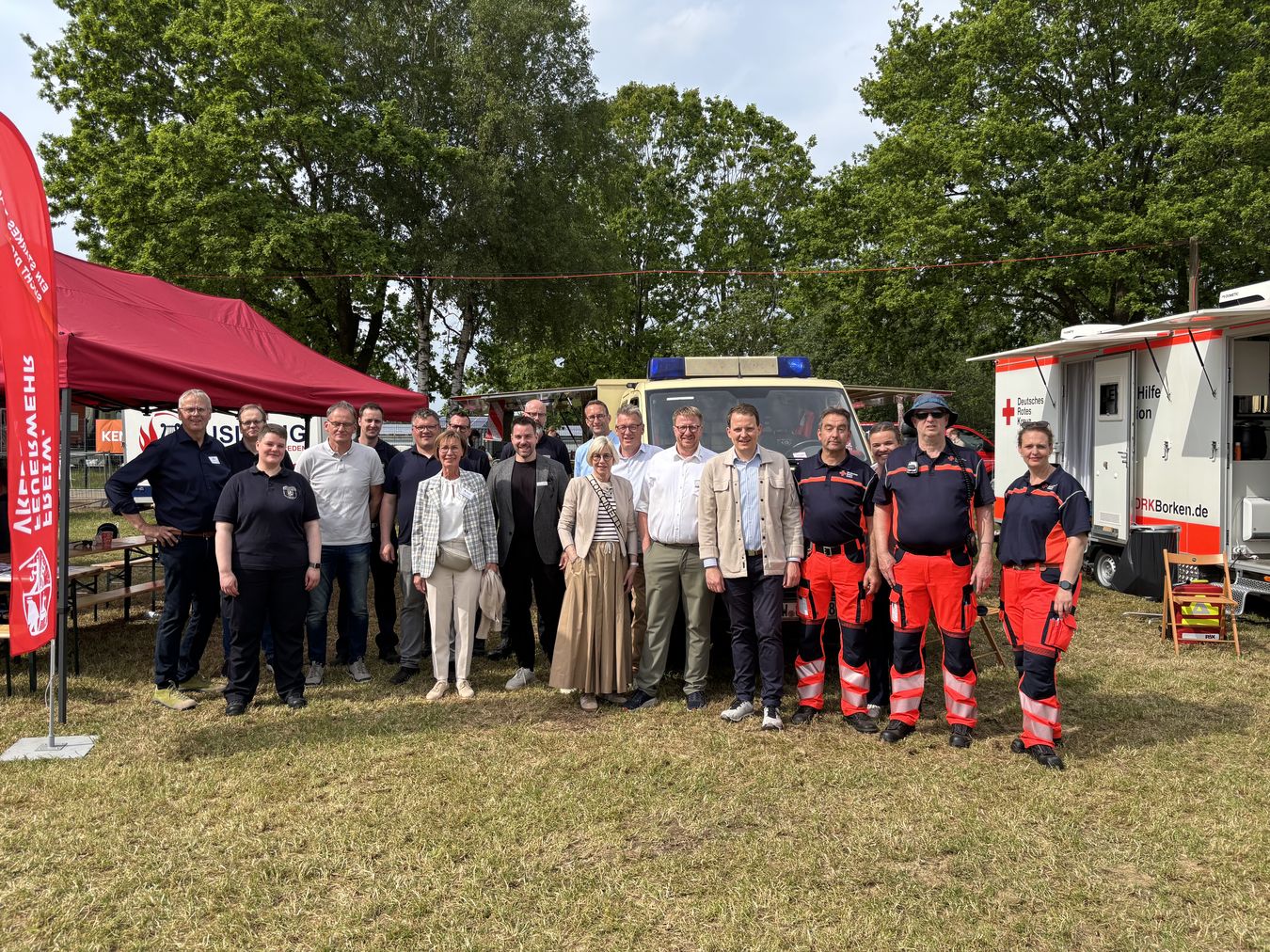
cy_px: 476
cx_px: 635
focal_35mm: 26
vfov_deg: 53.0
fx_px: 954
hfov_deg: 67.3
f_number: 1.6
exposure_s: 1/2571
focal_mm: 5.96
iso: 50
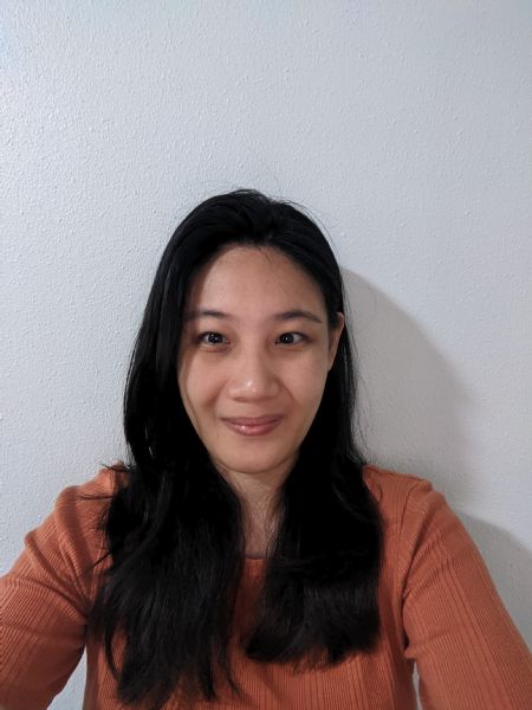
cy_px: 355
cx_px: 266
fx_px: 430
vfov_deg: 79.0
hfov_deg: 63.4
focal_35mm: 21
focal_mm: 2.47
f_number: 2
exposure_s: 1/33.3
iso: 630
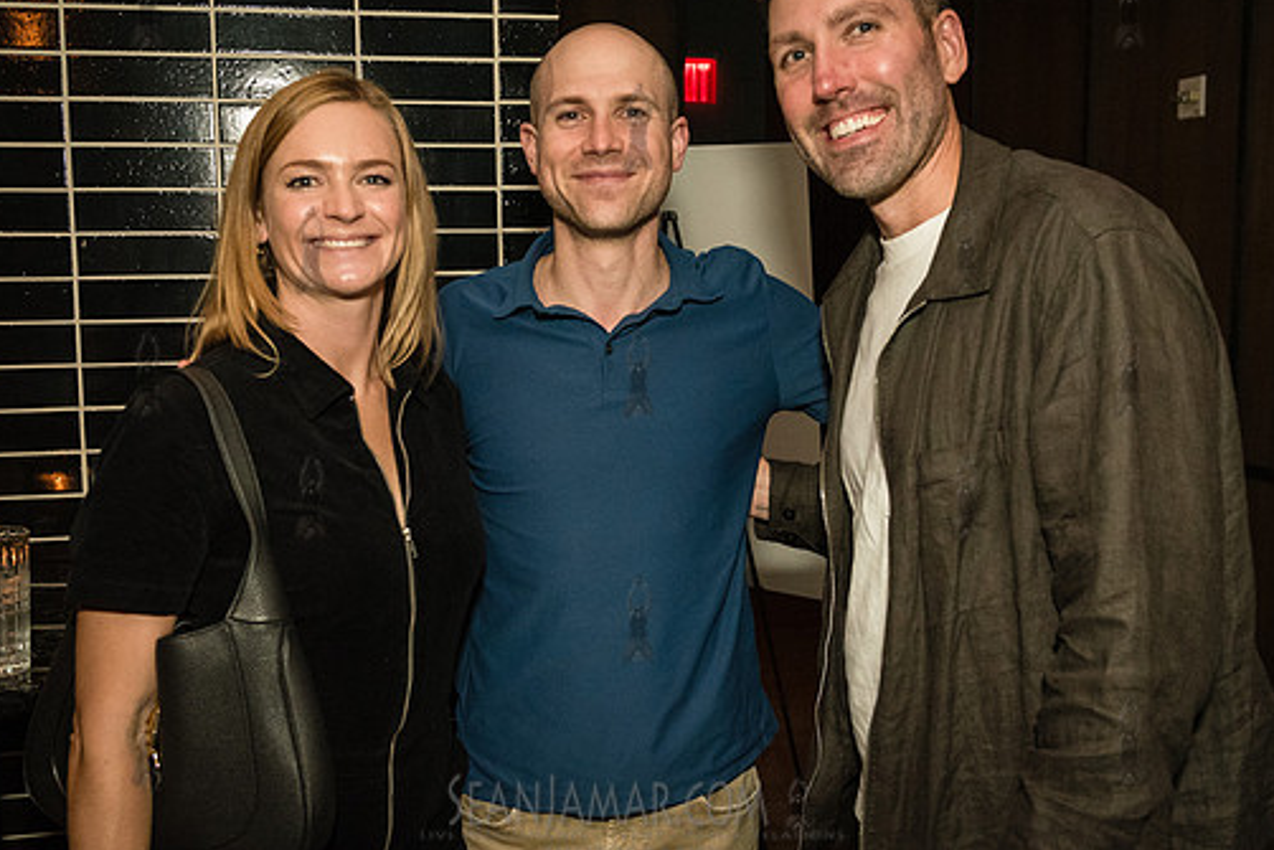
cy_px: 411
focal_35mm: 41
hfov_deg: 47.4
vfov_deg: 32.6
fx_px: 1451
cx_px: 618
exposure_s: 1/200
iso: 6400
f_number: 4
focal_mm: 32
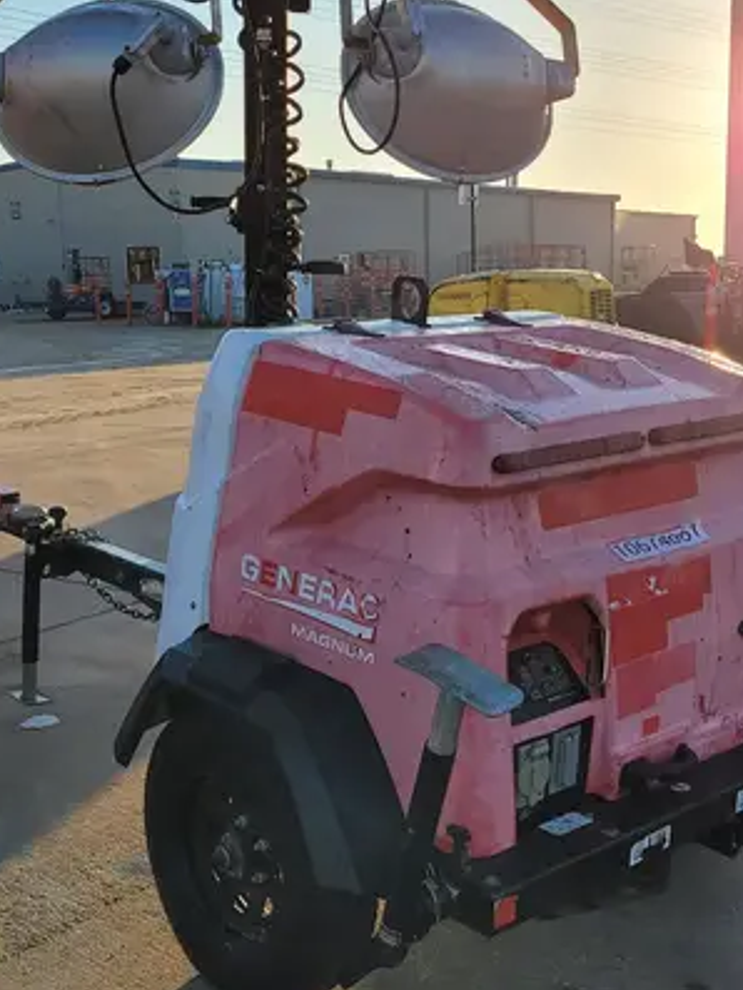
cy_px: 510
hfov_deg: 30.3
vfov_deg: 39.6
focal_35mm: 48
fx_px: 1373
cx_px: 379
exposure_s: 1/1425
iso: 40
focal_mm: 5.4
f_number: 1.8
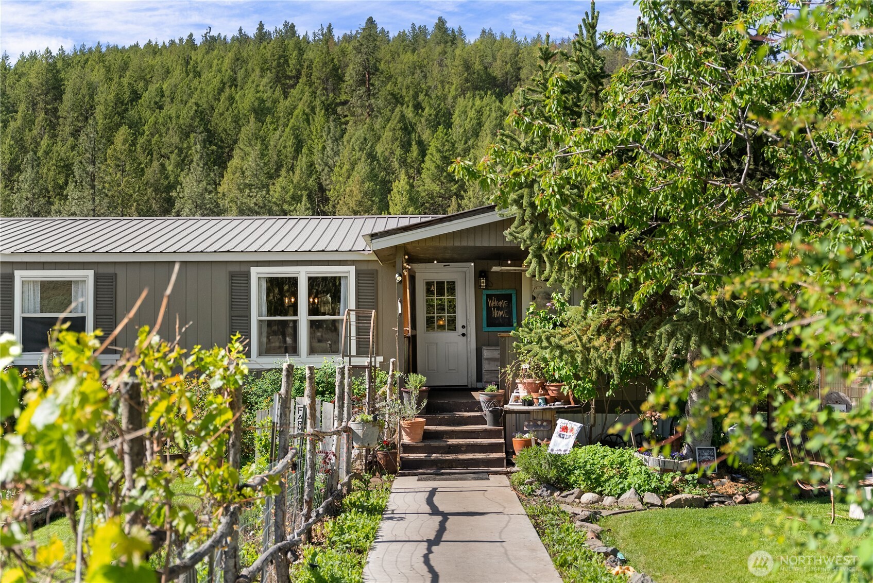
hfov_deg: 46.0
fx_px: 1029
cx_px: 436
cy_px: 292
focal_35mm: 42
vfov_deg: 31.6
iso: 400
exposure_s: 1/2500
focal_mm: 42.4
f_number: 2.8
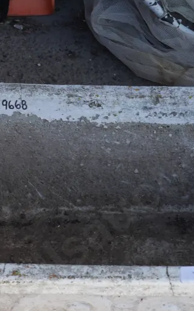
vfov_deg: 19.9
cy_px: 212
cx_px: 125
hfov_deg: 12.6
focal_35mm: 104
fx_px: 880
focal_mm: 25
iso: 200
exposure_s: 1/125
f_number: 6.3
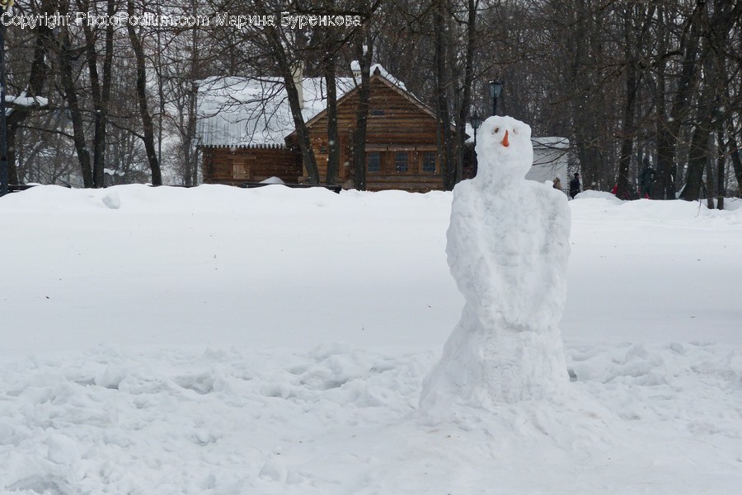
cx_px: 371
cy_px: 248
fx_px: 1835
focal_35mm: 89
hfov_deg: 22.9
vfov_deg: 15.4
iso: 100
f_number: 4
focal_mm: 15.5
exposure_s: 1/800
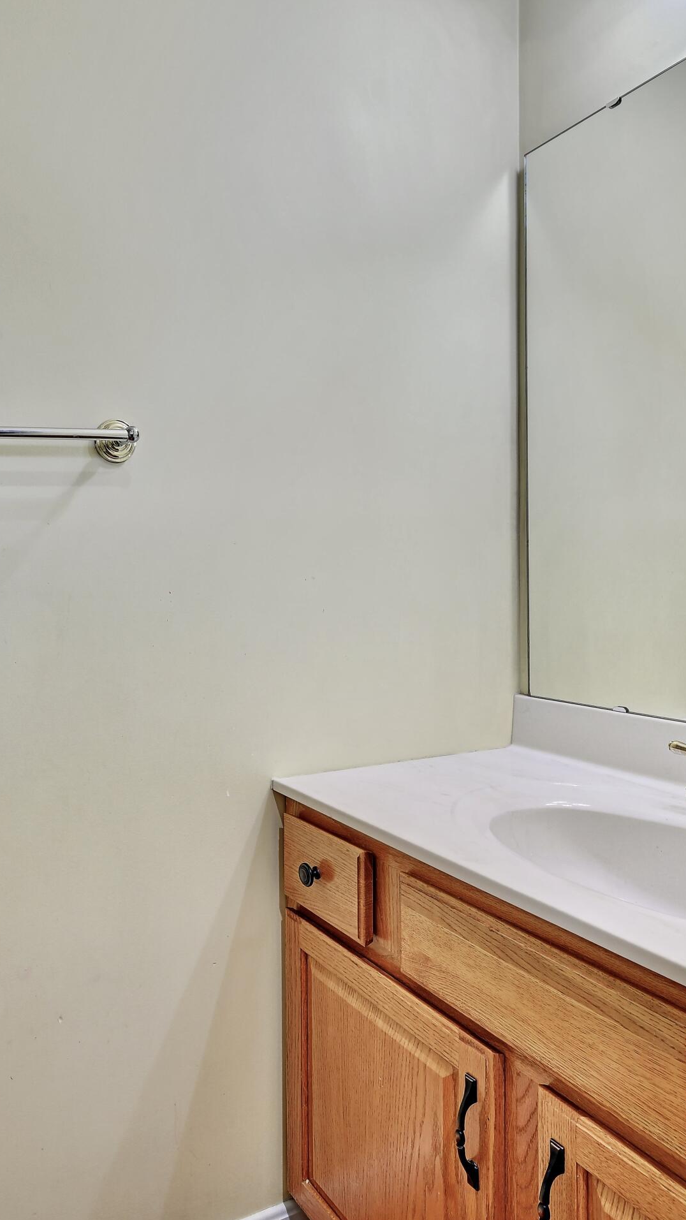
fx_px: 744
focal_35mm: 23
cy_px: 585
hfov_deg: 47.4
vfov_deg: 78.7
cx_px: 161
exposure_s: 1/6
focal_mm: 14
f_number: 8
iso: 250
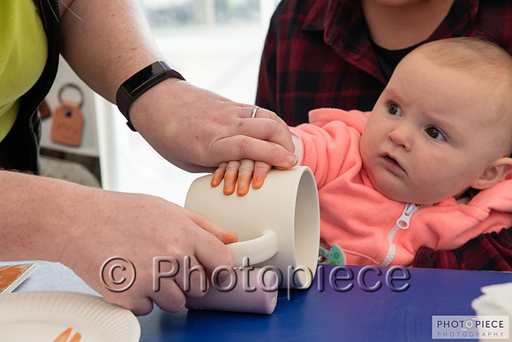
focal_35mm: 70
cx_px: 256
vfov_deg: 19.5
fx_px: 996
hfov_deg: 28.8
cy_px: 171
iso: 720
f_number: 8
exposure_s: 1/200
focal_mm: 70
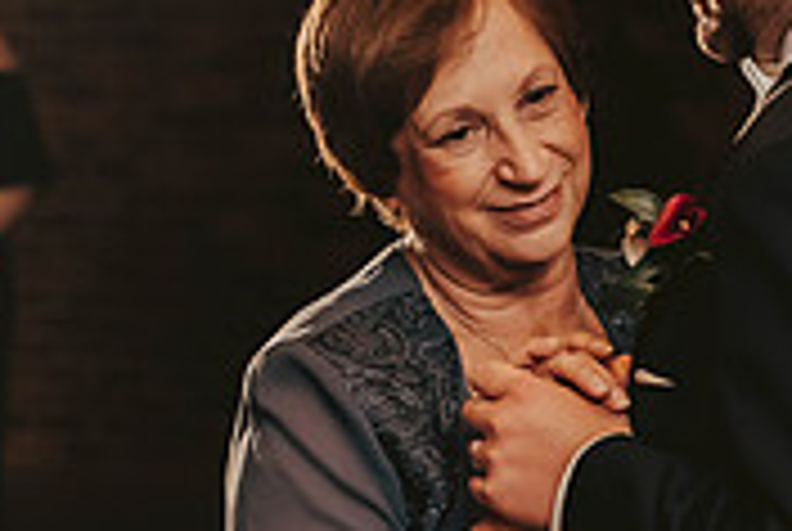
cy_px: 362
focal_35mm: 204
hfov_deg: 10.1
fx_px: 4496
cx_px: 446
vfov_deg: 6.8
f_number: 3.2
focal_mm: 62
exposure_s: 1/200
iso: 2000
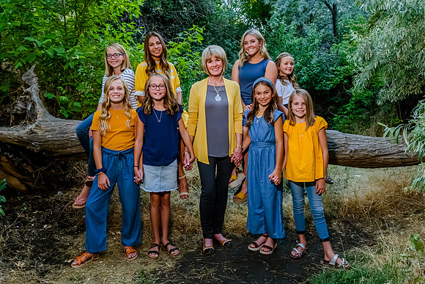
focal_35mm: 30
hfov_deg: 62.2
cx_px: 217
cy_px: 124
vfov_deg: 43.8
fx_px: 352
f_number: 9
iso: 4000
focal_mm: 24
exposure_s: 1/320
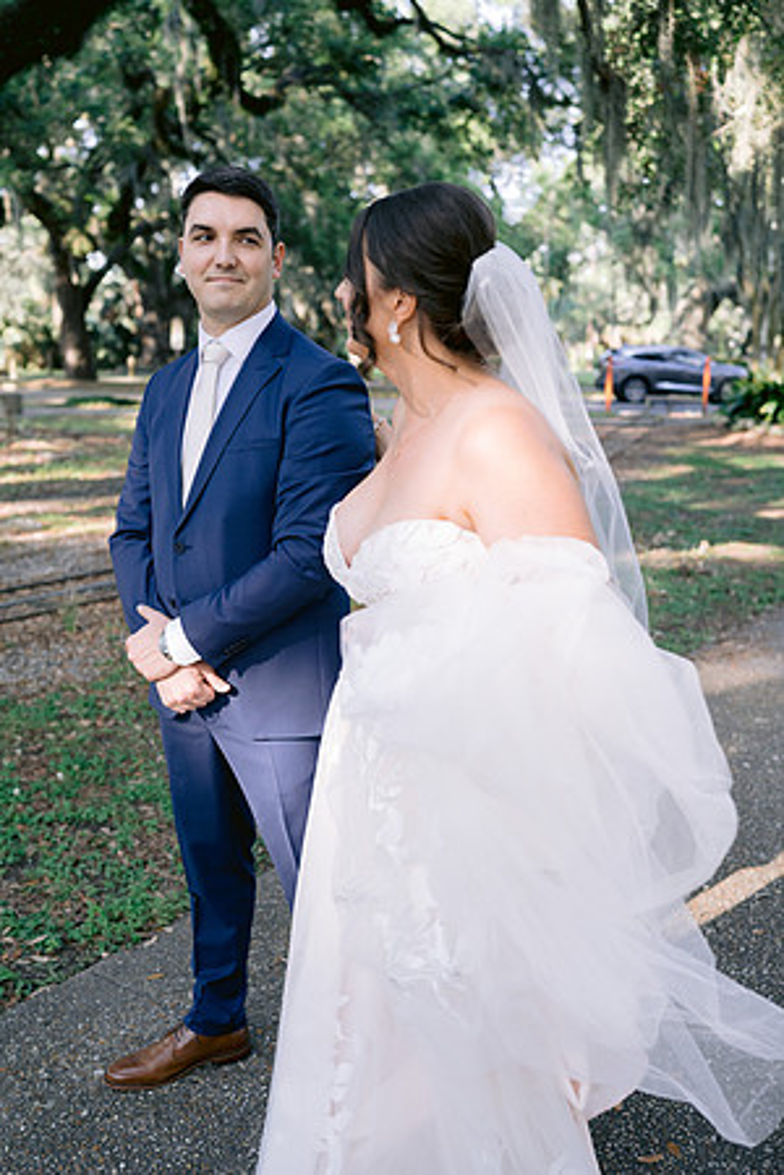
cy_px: 588
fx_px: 1143
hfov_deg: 37.9
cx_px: 392
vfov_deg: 54.4
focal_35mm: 35
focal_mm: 35
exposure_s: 1/250
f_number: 2.8
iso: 250
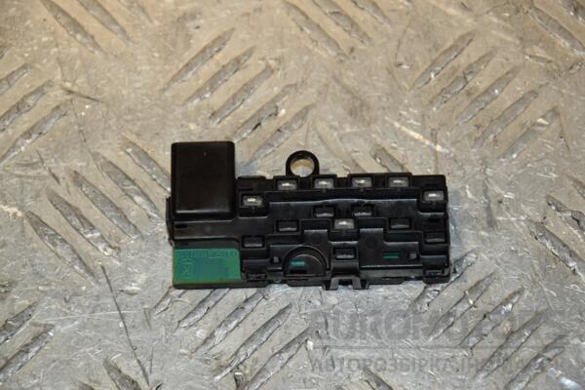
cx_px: 292
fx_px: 2559
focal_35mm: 158
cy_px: 195
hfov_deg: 13.0
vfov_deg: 8.7
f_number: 8
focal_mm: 105
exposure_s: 1/200
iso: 800
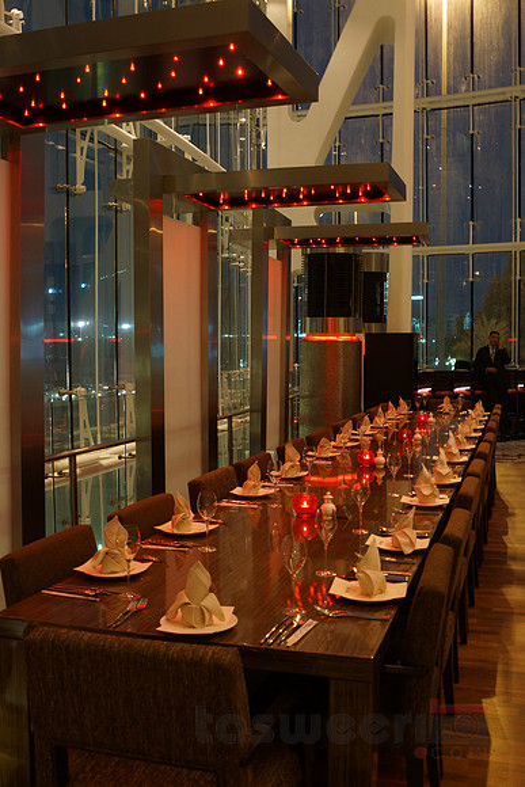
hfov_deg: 36.9
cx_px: 262
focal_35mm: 36
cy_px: 394
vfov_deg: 53.1
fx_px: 787
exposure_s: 1/2
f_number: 5.6
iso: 500
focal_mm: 24
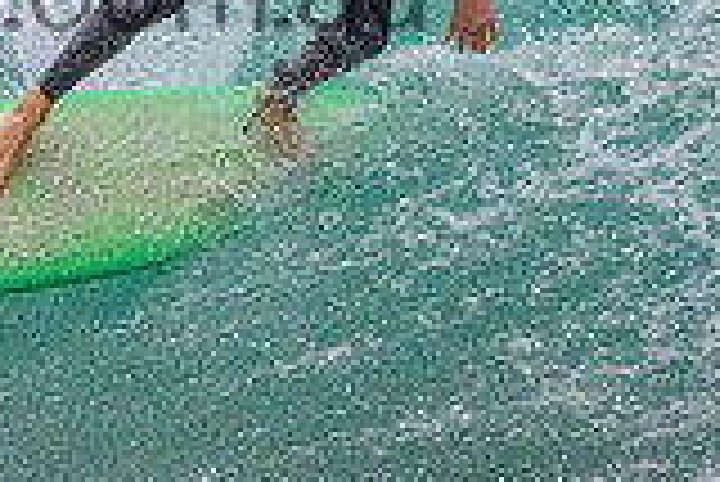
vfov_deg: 0.6
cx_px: -50
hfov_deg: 0.9
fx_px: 43579
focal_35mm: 2177
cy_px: -74
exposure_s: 1/2000
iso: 9000
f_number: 11
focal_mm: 600
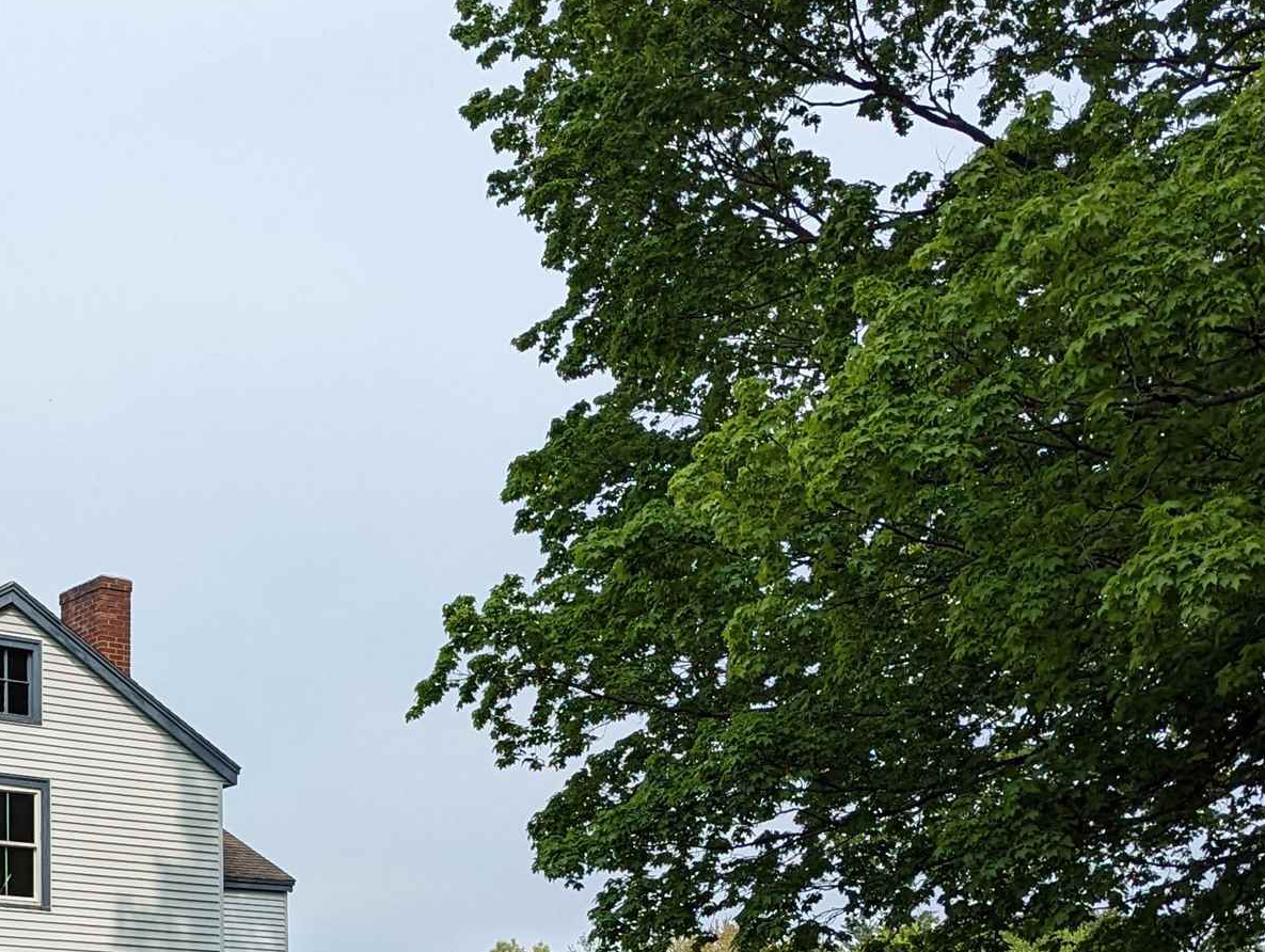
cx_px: 26
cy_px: 934
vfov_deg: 22.8
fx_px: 2269
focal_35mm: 62
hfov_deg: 29.3
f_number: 1.85
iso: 61
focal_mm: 6.81
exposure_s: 1/2571
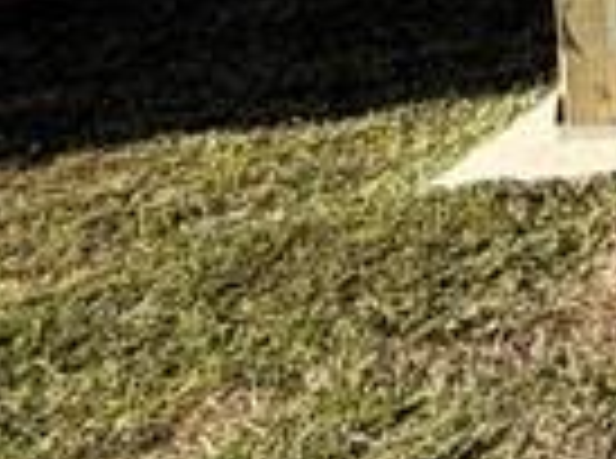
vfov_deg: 12.0
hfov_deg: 11.0
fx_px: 1864
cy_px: -549
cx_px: 1902
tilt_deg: -1.6
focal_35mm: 105
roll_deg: +1.1
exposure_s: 1/770
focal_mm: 2.22
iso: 32
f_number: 2.2
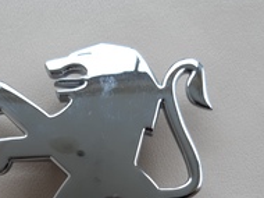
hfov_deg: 39.3
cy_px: 181
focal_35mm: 48
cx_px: 89
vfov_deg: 28.9
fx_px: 366
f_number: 1.7
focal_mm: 3.92
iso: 64
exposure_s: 1/100
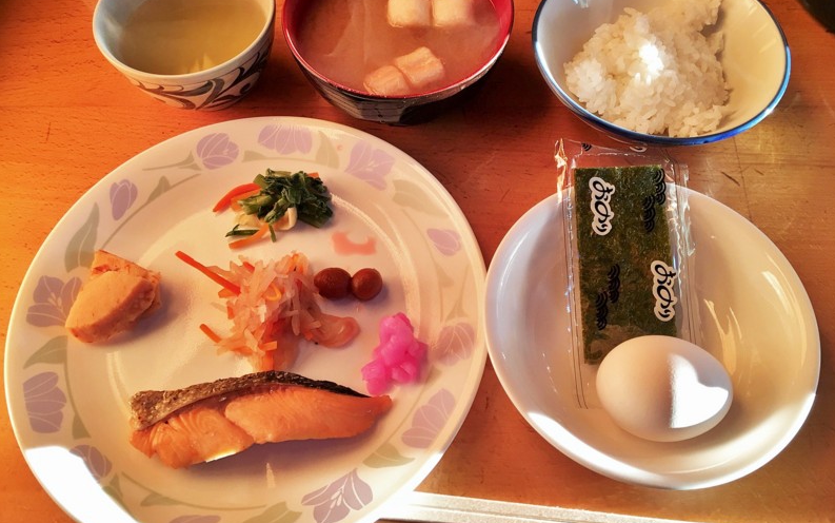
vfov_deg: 40.5
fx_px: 706
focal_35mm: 31
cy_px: 220
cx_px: 420
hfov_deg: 61.2
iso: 25
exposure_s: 1/30
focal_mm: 4.15
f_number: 2.2
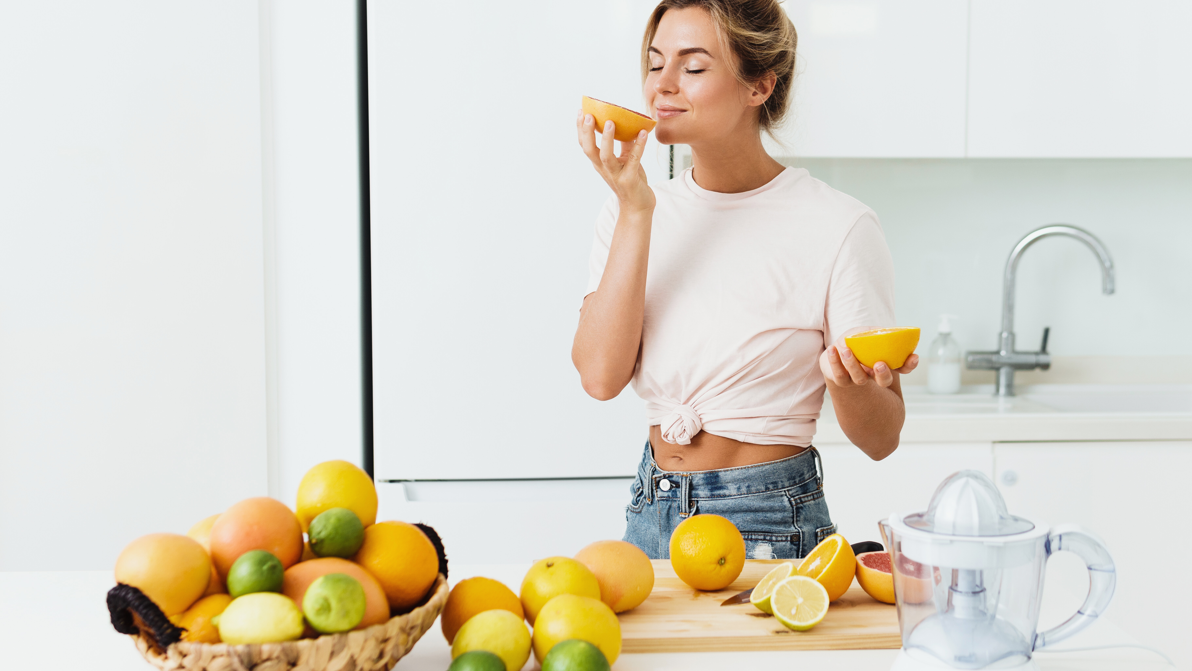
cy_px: 329
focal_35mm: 48
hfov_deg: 42.9
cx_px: 586
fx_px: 1517
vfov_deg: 24.9
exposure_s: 1/160
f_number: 2.5
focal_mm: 30
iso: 160
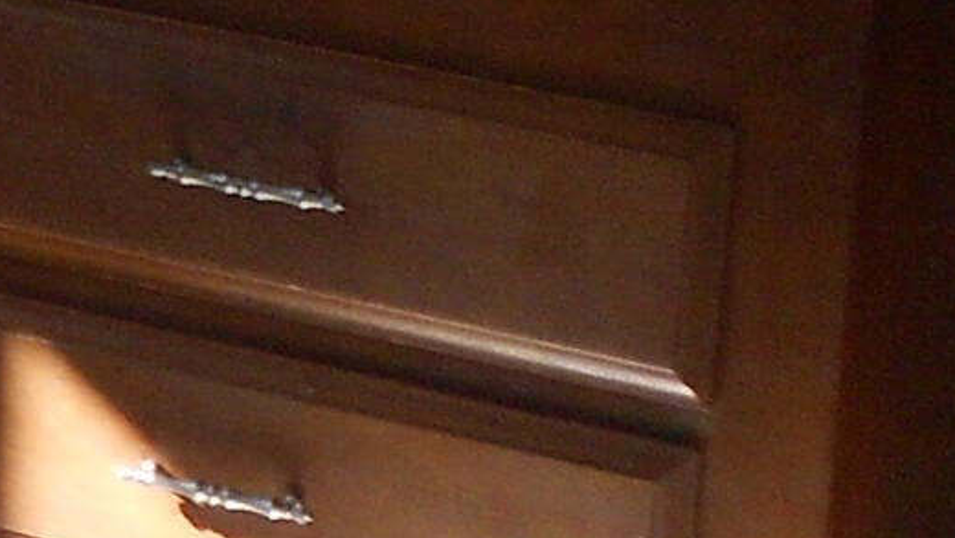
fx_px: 5092
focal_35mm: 201
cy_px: -740
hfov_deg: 9.3
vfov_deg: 5.8
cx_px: -1557
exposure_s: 1/30
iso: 125
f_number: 3.6
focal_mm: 5.8
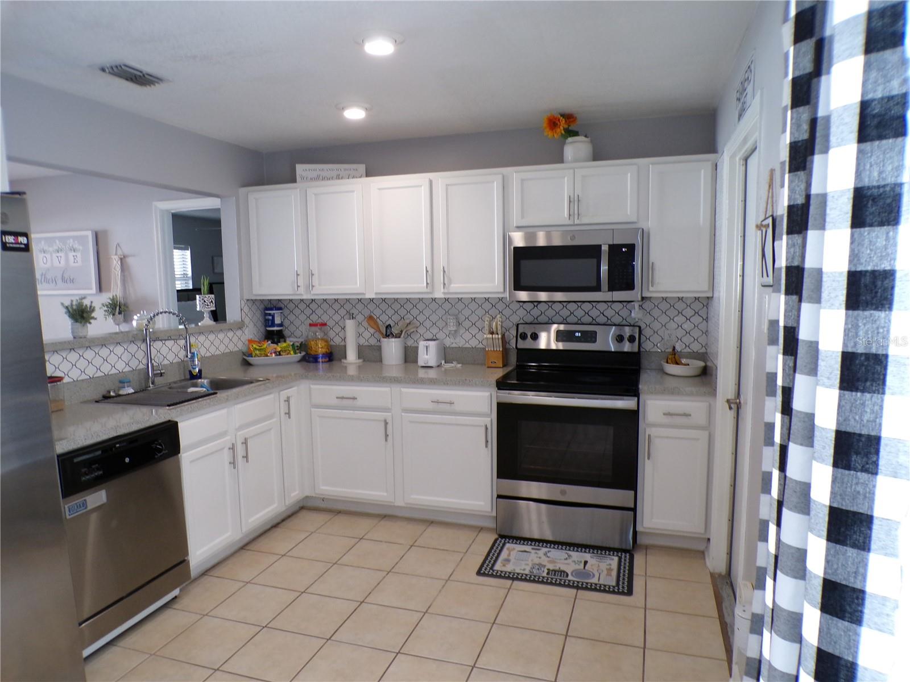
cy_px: 341
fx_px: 631
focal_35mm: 24
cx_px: 455
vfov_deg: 56.8
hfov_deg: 71.6
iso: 200
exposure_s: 1/30
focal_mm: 4.3
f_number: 3
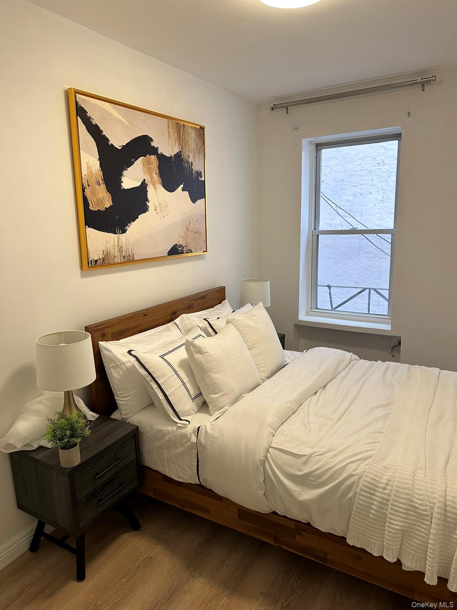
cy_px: 305
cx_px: 228
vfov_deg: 71.6
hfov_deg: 56.8
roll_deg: +1.6
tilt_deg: -11.2
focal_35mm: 24
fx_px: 422
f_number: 1.78
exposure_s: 1/120
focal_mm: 6.86
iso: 200
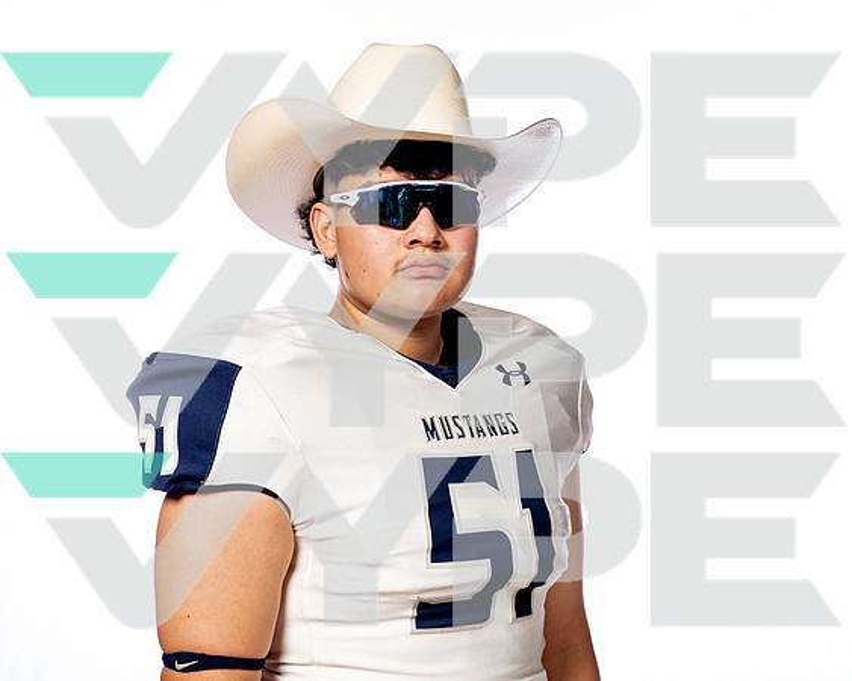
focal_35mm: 66
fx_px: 1675
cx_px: 341
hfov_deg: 28.5
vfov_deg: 23.0
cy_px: 340
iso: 250
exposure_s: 1/250
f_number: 7.1
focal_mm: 59
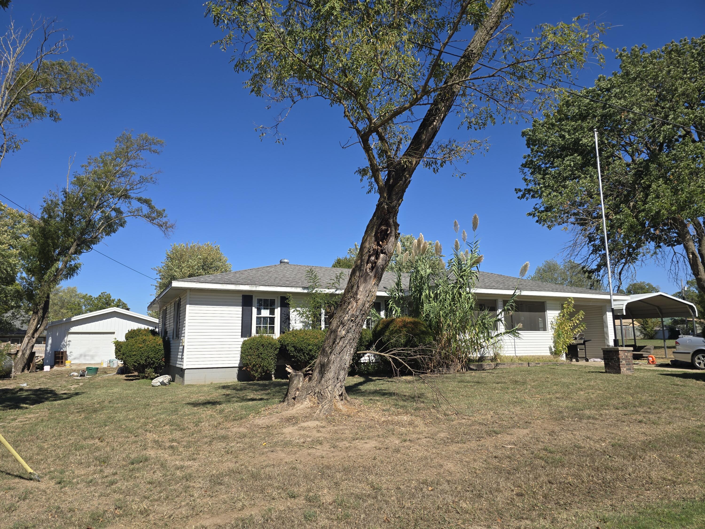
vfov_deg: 58.9
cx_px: 352
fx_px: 468
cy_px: 264
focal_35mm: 23
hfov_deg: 73.9
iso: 12
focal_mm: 6.3
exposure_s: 1/912
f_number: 1.7
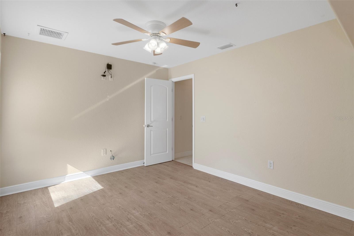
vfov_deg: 67.4
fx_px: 177
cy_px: 118
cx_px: 177
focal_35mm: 18
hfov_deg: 90.0
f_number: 8
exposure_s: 1/3
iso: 320
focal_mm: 12
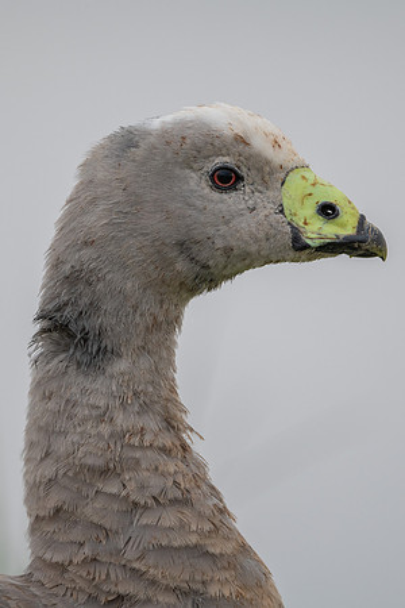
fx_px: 13008
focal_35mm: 771
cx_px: 188
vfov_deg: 2.7
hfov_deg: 1.8
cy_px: 303
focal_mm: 500
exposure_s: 1/400
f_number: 5.6
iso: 200
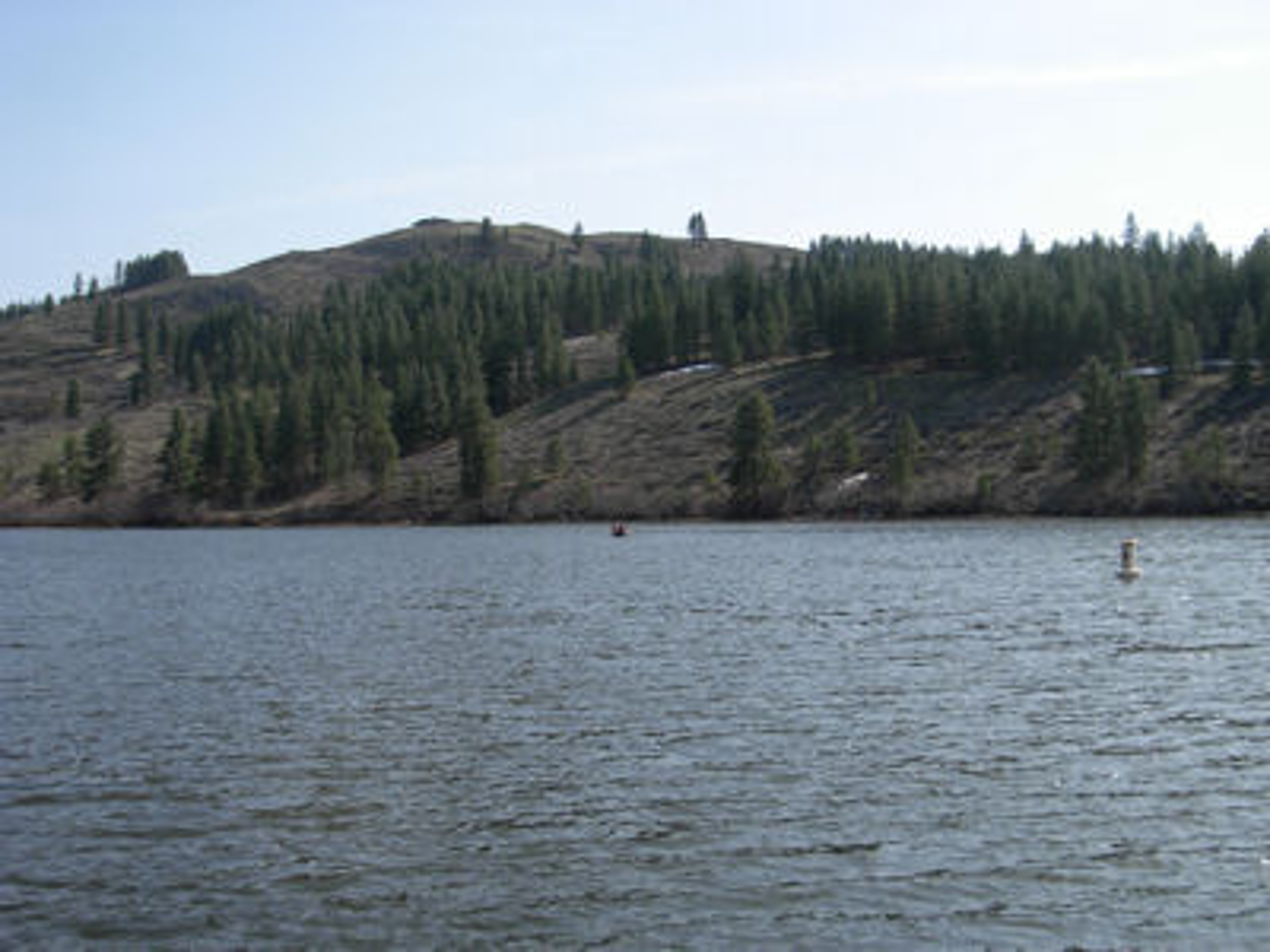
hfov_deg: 42.1
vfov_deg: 32.2
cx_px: 635
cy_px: 476
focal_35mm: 45
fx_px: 1651
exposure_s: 1/995
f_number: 3.1
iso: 79
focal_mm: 7.5
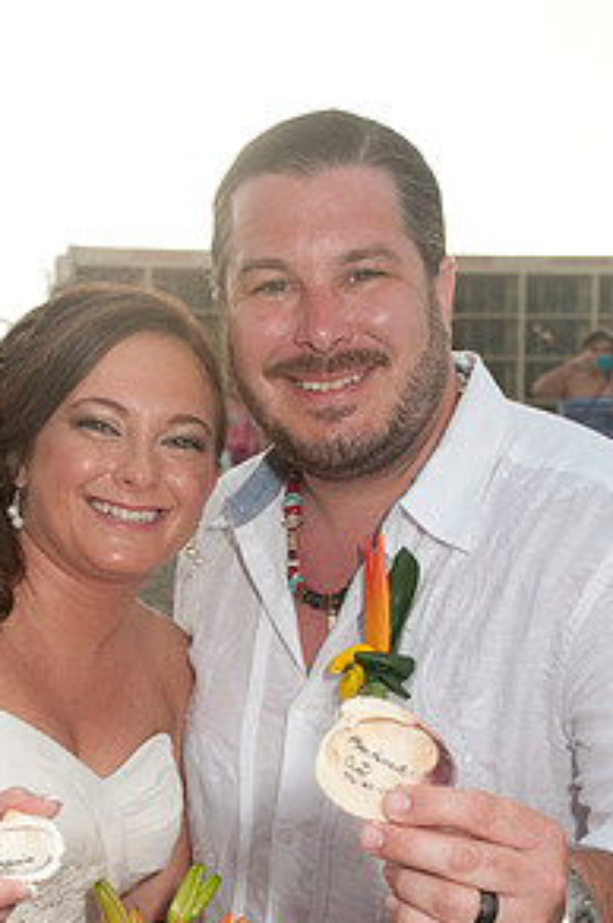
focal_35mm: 74
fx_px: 1894
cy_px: 635
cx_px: 258
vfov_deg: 27.2
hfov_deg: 18.4
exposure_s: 1/160
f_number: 5.6
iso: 400
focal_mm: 32
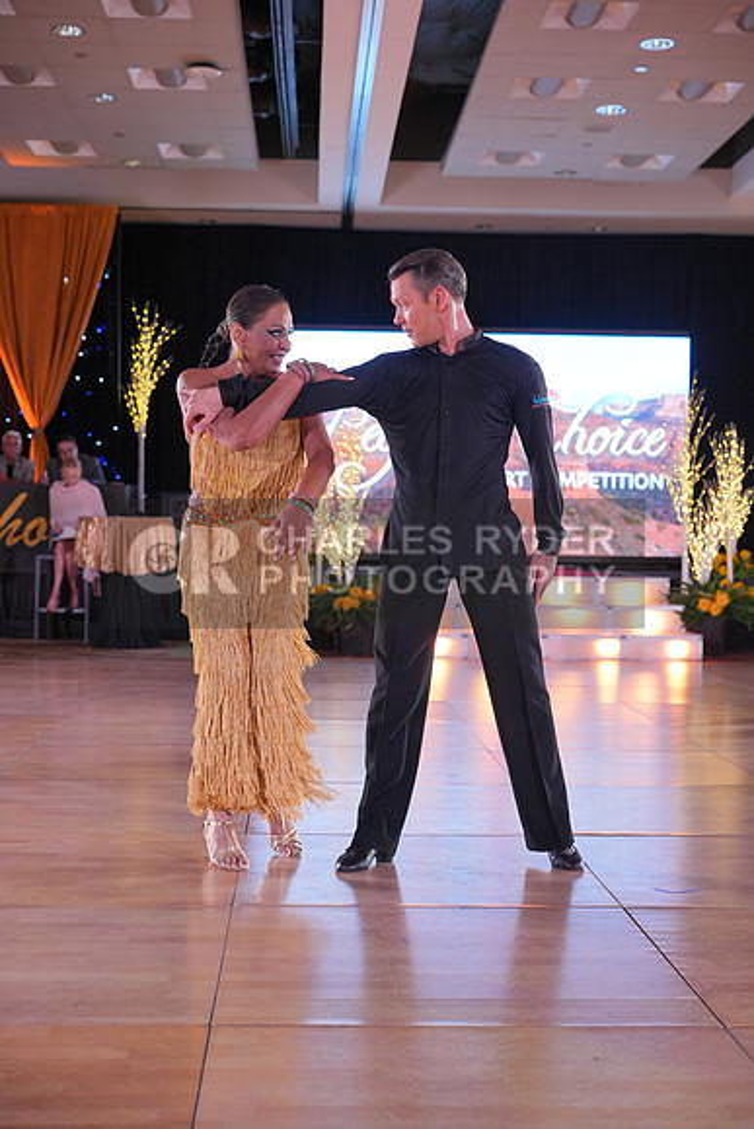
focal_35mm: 50
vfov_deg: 39.6
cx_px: 377
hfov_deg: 27.0
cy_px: 564
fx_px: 1570
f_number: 4
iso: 2500
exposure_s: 1/400
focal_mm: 50
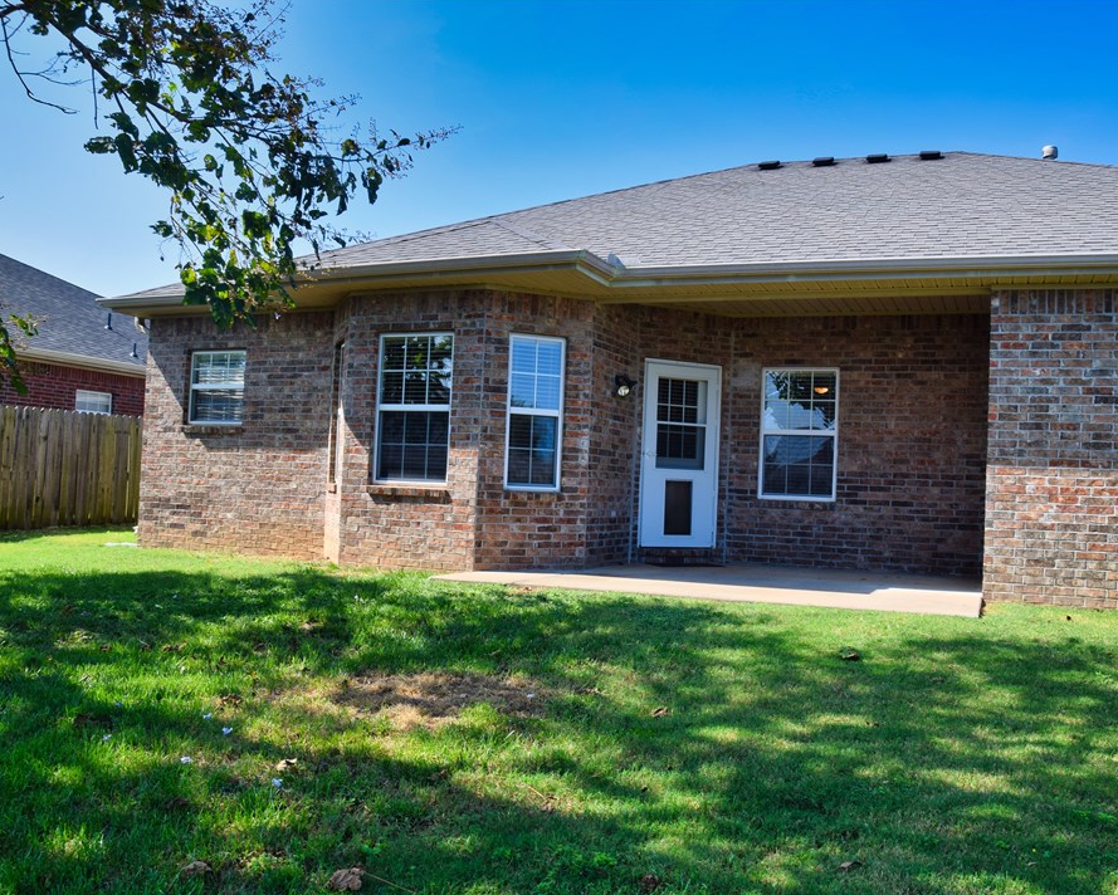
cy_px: 451
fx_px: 1821
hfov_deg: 34.1
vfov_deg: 27.6
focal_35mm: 55
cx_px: 644
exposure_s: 1/80
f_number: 11
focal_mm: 32
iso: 100
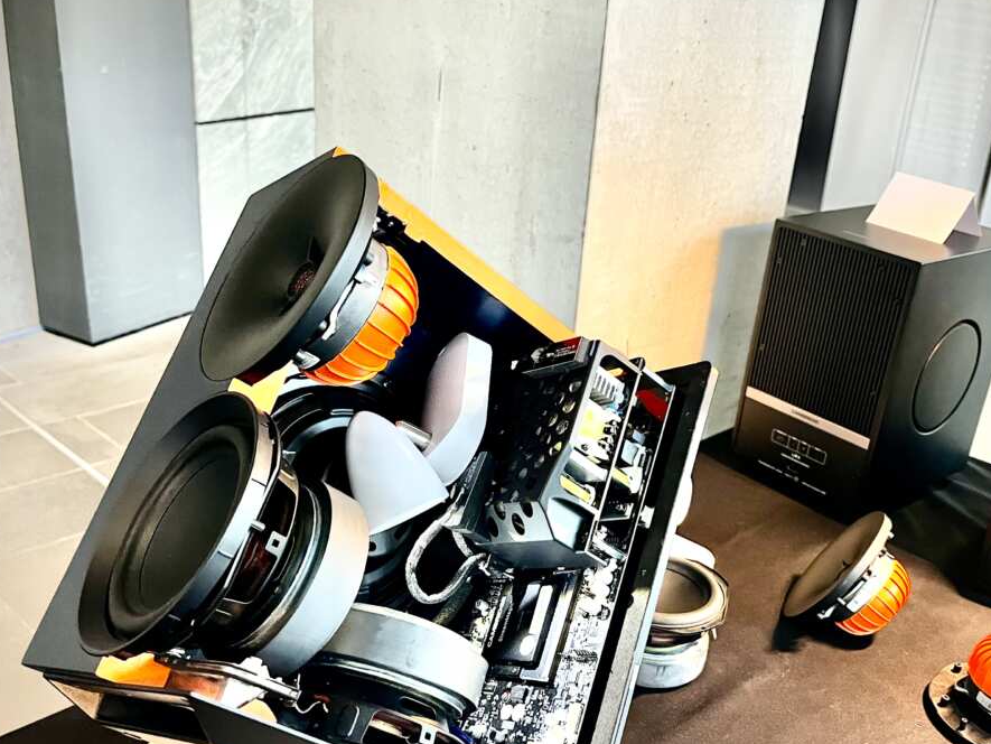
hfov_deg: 50.0
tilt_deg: -27.4
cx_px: 563
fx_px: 1059
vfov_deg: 38.5
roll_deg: -6.3
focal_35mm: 37
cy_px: 461
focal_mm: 5.1
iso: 250
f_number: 1.6
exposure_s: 1/60
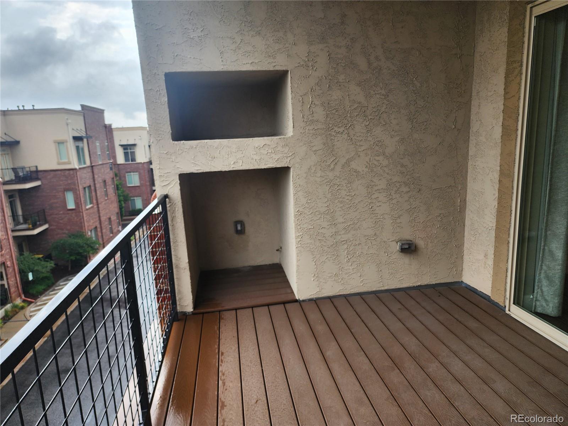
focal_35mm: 23
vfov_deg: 58.9
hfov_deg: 73.9
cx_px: 284
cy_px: 213
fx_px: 377
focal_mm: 6.4
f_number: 1.8
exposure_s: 1/180
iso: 25
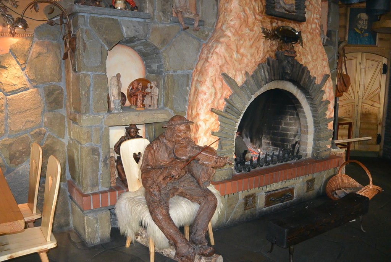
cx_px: 196
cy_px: 131
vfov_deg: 45.1
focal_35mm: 29
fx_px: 315
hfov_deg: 63.6
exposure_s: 1/60
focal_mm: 11
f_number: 3.5
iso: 1100
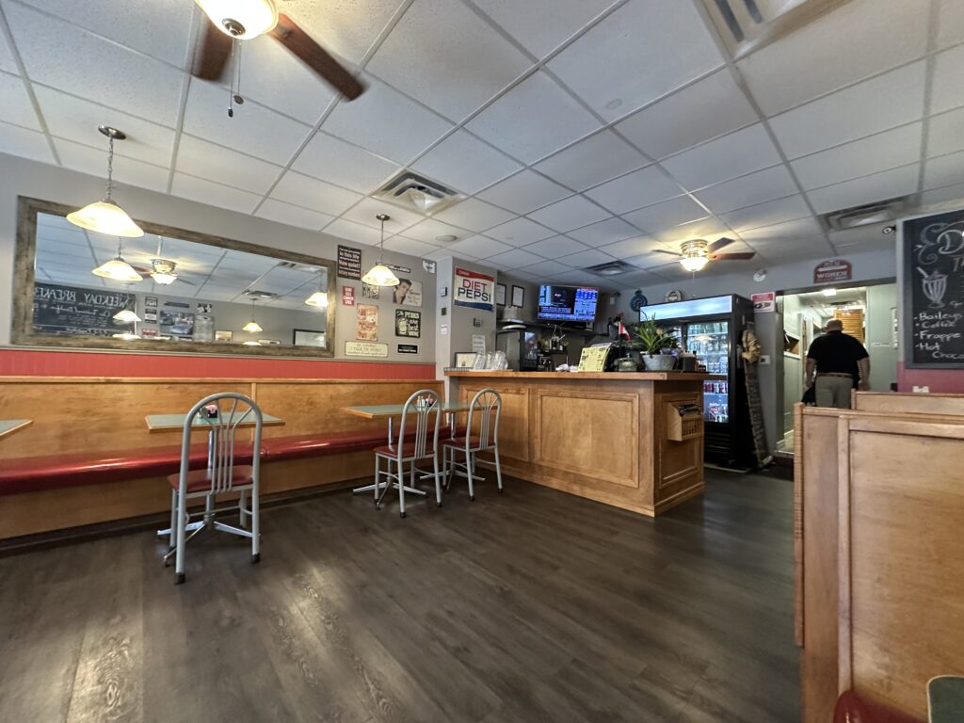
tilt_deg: +2.8
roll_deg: -2.2
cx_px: 482
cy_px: 362
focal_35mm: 14
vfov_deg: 85.7
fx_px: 390
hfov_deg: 102.1
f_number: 2.2
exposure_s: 1/60
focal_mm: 2.22
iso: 400
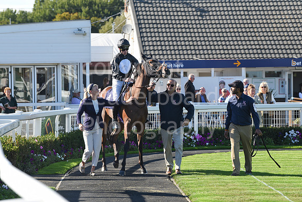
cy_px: 101
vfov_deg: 8.0
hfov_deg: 12.0
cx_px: 151
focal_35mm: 171
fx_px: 1435
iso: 400
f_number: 6.3
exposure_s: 1/800
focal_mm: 170
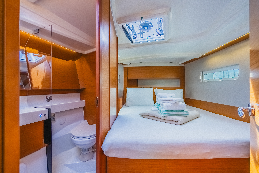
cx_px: 130
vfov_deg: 73.8
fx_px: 115
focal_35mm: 16
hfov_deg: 96.7
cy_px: 86
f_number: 9
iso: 2000
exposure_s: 1/8000
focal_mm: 16
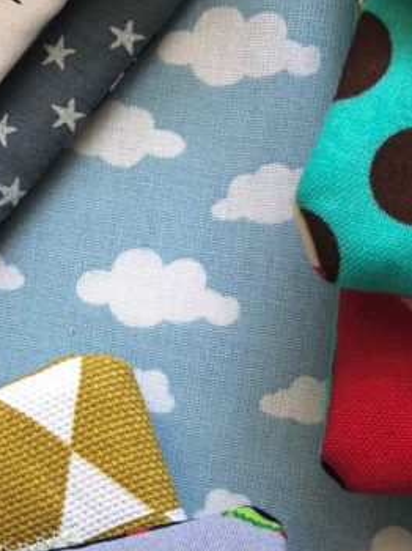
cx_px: 86
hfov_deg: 17.8
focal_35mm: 82
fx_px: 1303
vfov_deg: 23.7
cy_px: 400
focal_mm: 3.99
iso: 40
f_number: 1.8
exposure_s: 1/20
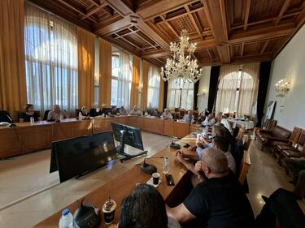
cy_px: 114
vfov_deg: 89.9
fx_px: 115
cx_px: 152
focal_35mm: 13
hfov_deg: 106.2
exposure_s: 1/50
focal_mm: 1.74
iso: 50
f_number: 2.2
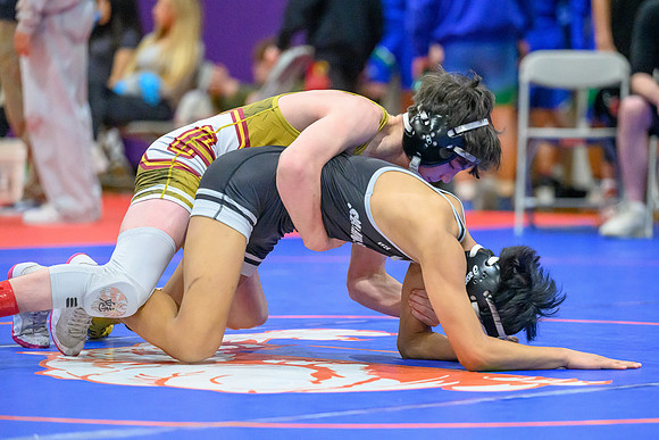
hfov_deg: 10.4
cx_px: 381
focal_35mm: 198
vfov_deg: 6.9
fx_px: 3630
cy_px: 220
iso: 10000
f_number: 2.8
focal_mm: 165
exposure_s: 1/800
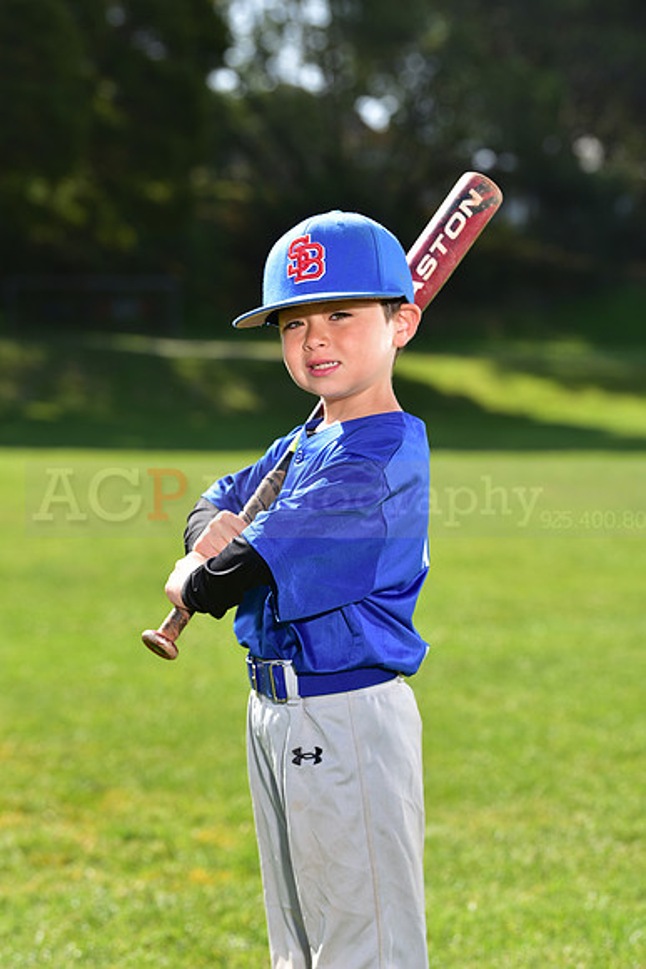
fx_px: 2959
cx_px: 323
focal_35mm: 110
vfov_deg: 18.6
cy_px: 484
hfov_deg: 12.5
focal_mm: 110
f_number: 5
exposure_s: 1/250
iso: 80
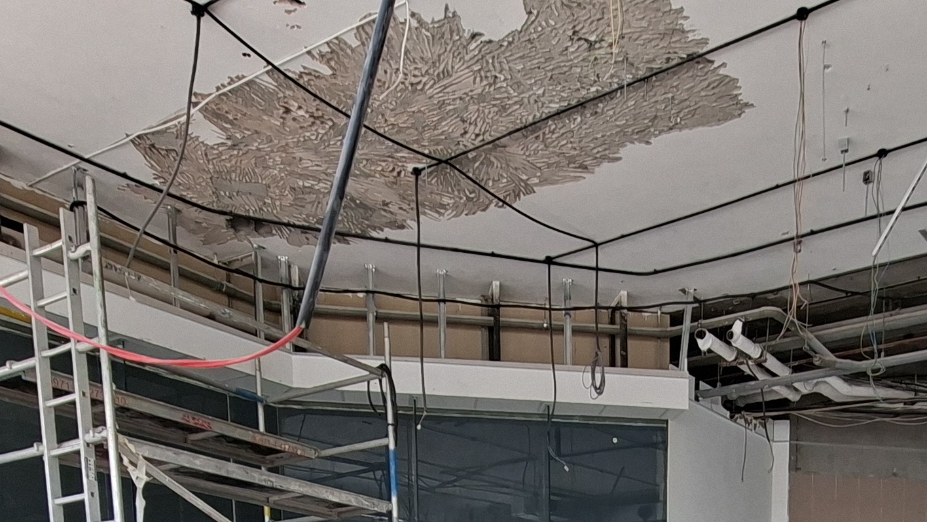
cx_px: 627
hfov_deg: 49.5
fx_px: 983
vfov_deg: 22.5
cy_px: 846
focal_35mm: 40
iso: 40
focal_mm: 1.74
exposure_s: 1/40
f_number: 2.2
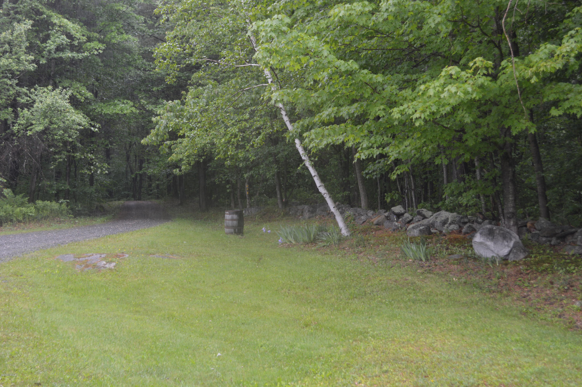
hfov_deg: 38.9
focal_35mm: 51
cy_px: 194
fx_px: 824
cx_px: 291
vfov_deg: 26.4
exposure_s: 1/125
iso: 360
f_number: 5.6
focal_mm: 34
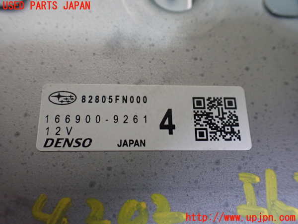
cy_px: 112
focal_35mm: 30
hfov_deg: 60.0
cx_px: 149
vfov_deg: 46.8
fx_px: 258
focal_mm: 5.4
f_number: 2.3
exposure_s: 1/80
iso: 800
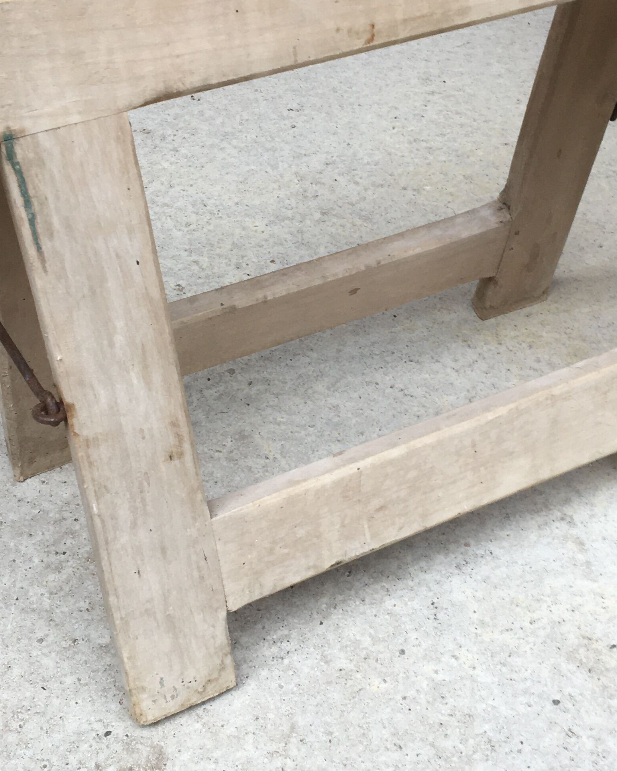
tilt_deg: -39.7
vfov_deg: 31.9
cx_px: 362
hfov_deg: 25.8
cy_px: 338
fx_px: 1346
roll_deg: -0.3
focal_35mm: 59
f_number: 2.2
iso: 40
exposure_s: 1/100
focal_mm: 4.15
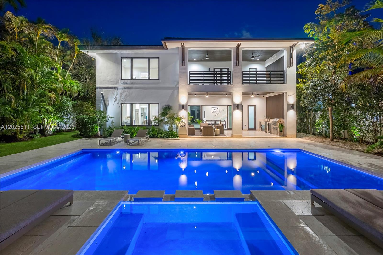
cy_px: 128
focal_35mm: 15
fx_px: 160
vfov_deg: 77.4
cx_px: 192
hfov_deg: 100.4
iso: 320
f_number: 8
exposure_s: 1/2
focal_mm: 15
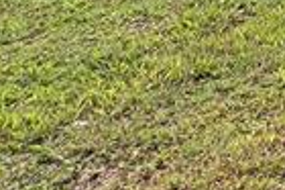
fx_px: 490
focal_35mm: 62
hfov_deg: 18.7
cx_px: 582
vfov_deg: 15.9
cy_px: -215
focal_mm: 1.57
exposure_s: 1/186
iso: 32
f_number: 1.8
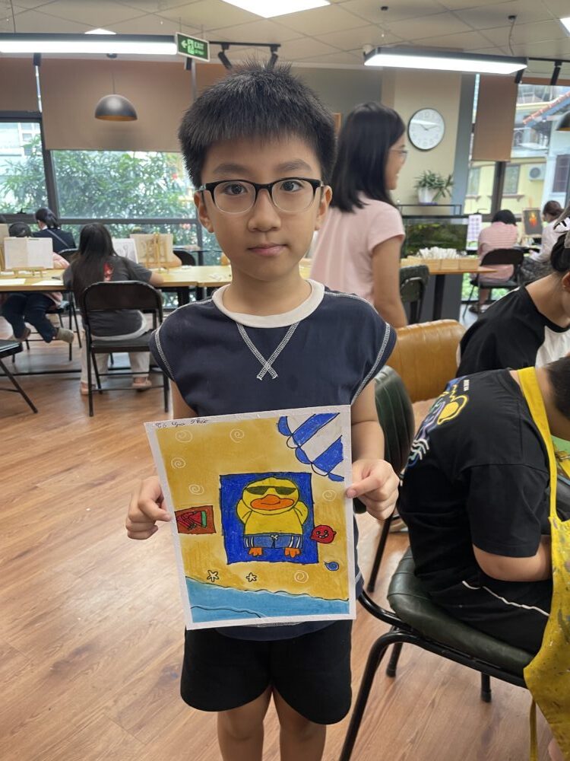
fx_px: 549
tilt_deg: -16.8
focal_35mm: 25
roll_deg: -0.3
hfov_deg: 54.9
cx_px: 285
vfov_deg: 69.4
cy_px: 380
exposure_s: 1/97
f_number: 1.6
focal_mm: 5.1
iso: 125
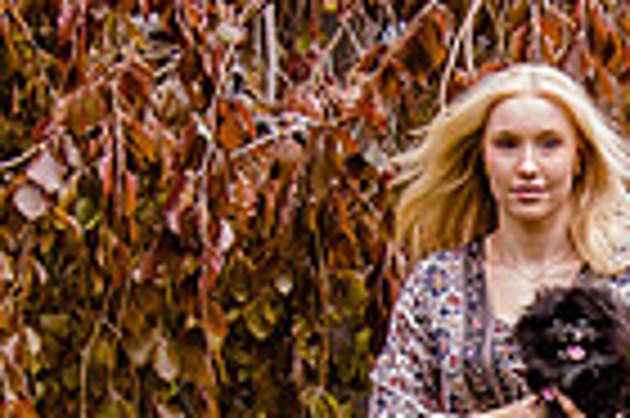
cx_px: 768
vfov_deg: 6.0
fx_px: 3933
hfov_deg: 9.0
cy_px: 655
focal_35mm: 225
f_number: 4
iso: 1250
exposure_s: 1/320
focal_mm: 38
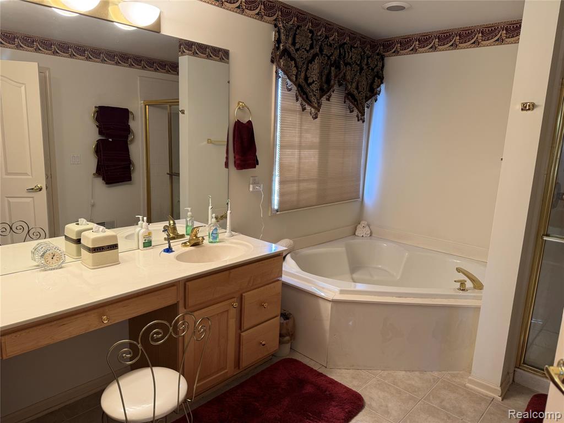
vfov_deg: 56.8
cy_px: 212
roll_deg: -2.2
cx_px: 282
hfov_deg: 71.6
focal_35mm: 24
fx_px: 391
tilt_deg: -10.2
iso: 125
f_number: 1.78
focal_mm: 6.76
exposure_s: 1/60
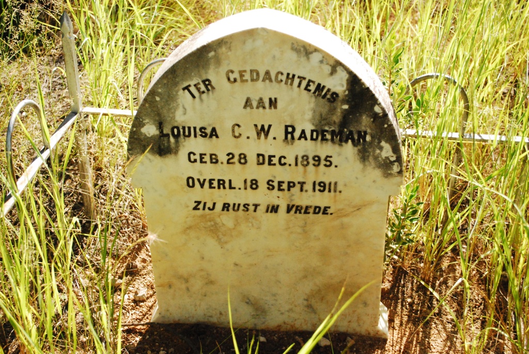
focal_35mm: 48
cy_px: 177
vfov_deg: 28.1
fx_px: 706
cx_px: 264
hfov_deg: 41.1
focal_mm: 32
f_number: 5
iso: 1600
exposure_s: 1/4000
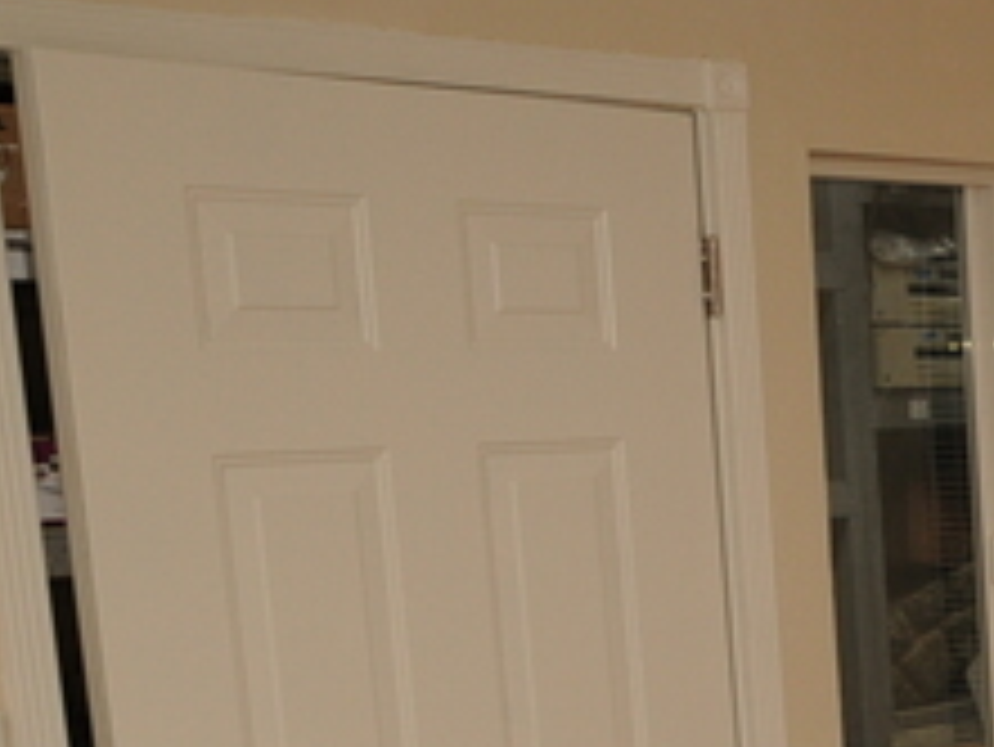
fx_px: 4511
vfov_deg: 9.3
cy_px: 900
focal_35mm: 157
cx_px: 1419
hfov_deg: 12.1
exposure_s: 1/60
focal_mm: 32
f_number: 5
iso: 320
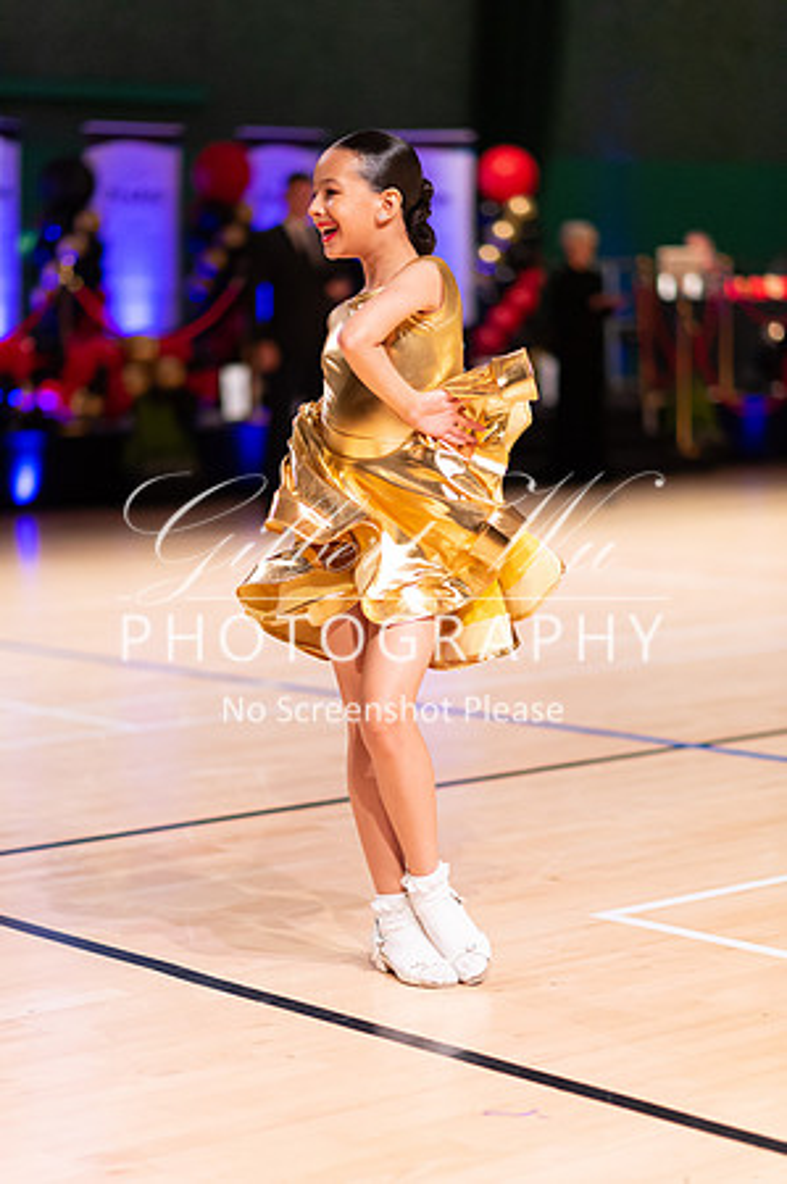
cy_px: 592
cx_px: 394
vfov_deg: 23.9
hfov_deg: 16.0
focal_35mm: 85
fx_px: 2794
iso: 3200
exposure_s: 1/1000
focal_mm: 85
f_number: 1.8
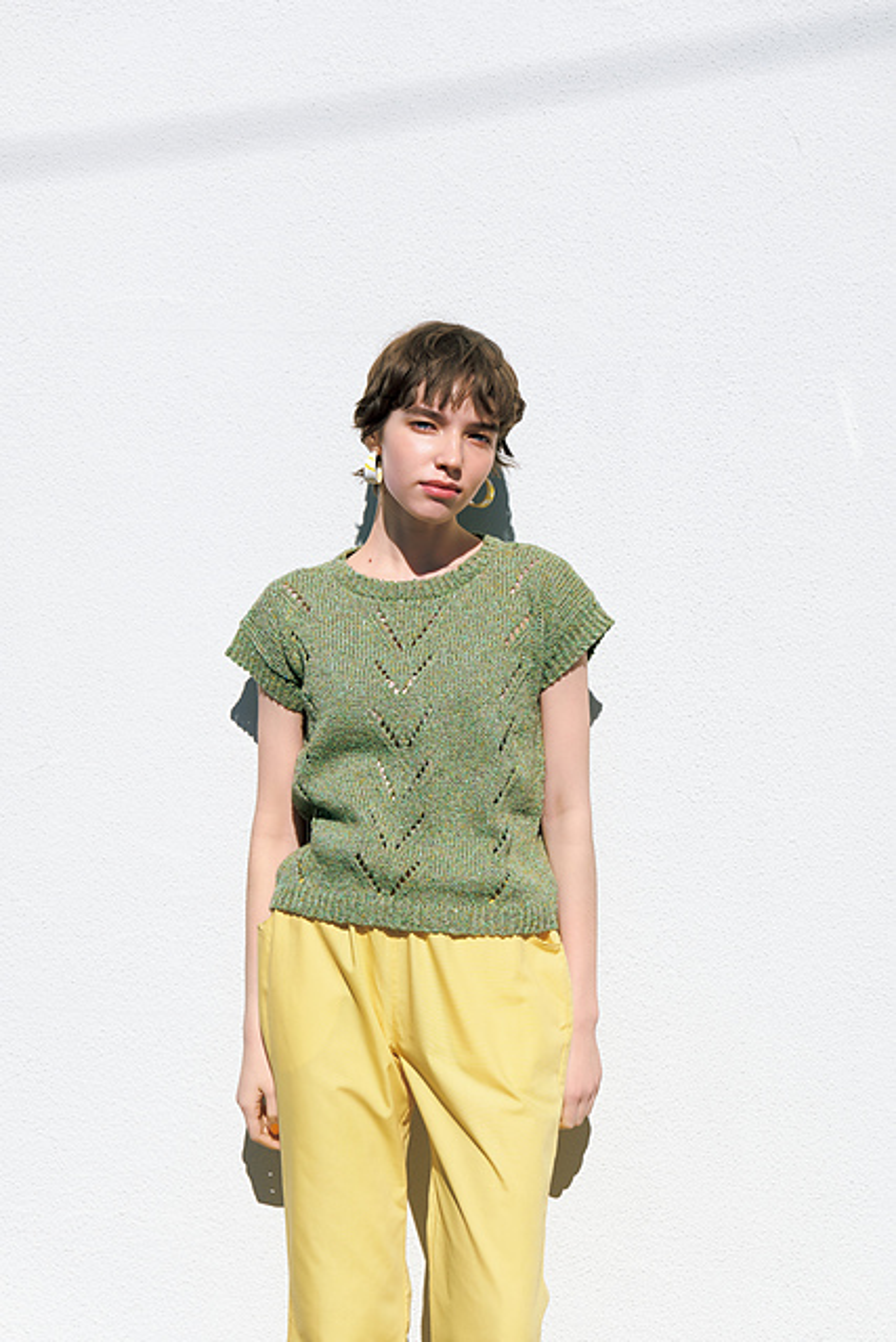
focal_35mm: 62
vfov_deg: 32.4
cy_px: 671
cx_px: 448
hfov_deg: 21.9
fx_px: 2313
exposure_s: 1/640
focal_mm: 62
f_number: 5.6
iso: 50
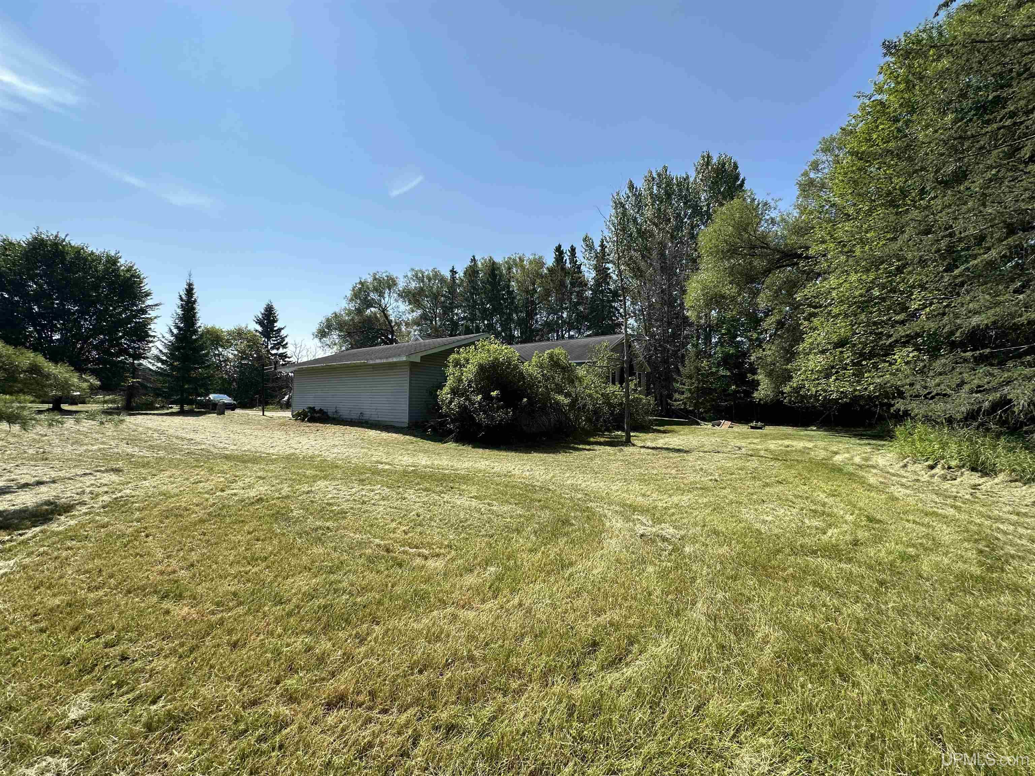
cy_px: 388
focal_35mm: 14
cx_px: 518
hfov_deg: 102.1
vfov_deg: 85.7
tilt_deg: +3.1
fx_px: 419
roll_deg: -0.7
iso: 40
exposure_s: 1/1319
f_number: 2.2
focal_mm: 2.22
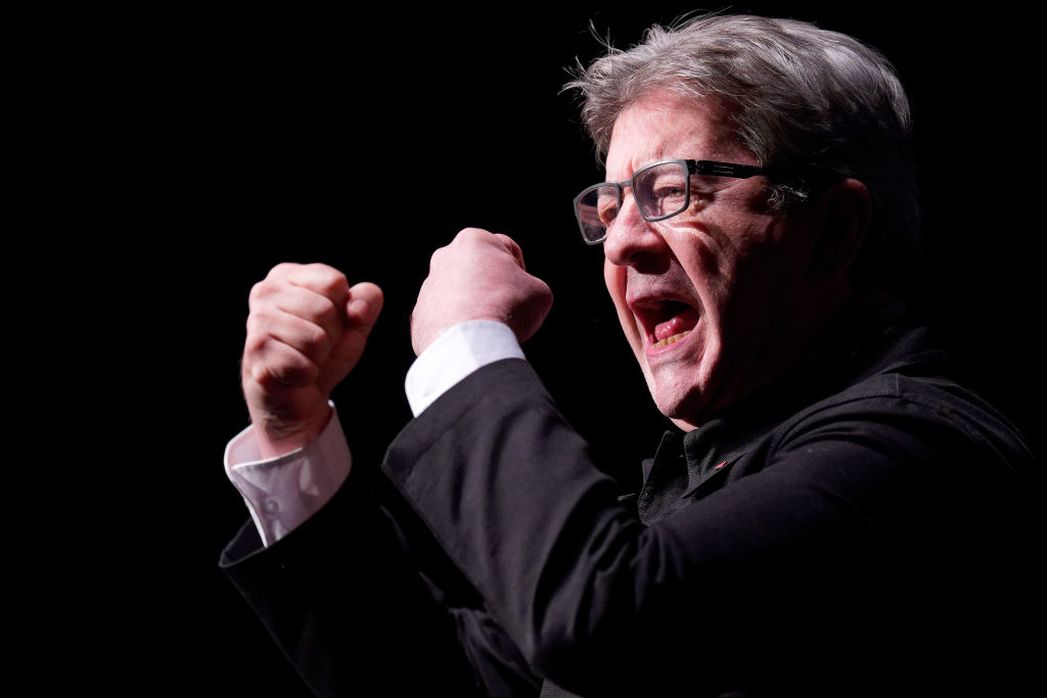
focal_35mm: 500
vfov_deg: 2.8
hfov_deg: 4.1
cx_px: 524
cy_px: 349
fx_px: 14543
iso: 8000
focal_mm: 500
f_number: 4
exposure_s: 1/400
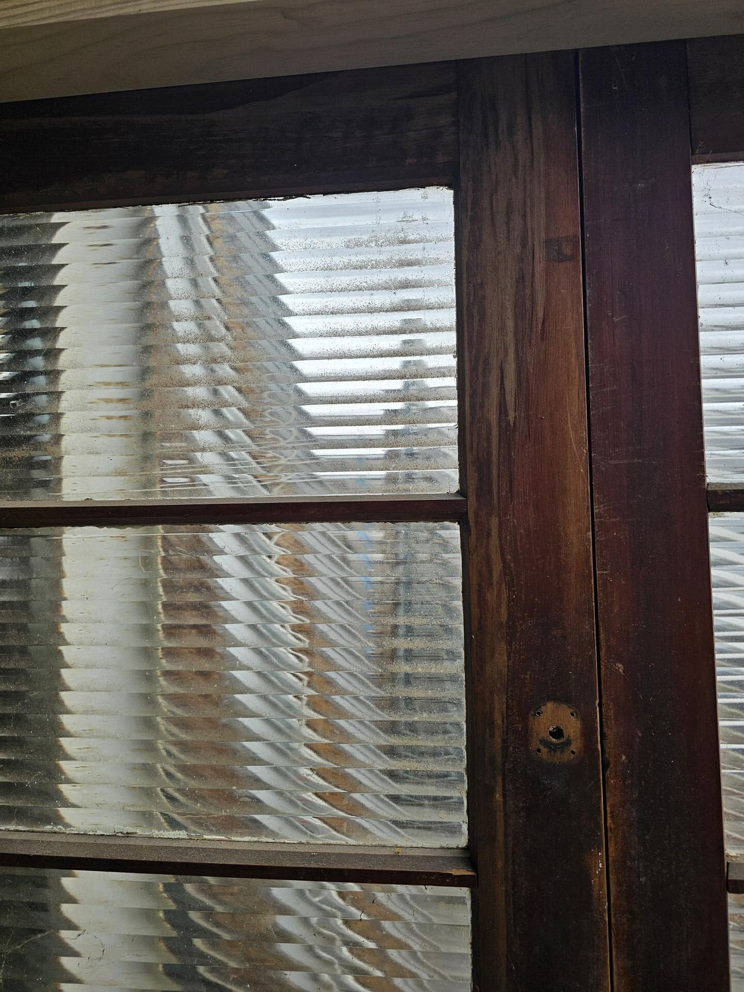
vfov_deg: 73.9
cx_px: 372
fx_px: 659
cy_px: 496
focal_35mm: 23
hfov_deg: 58.9
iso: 16
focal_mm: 6.3
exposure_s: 1/519
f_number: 1.7
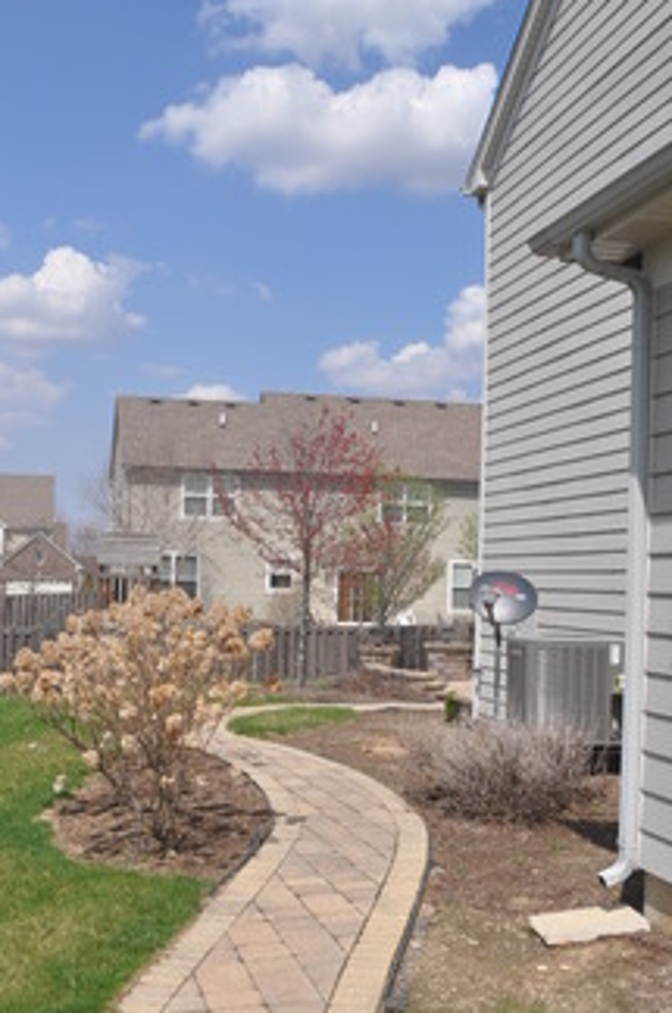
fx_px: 1124
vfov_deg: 48.4
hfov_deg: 33.2
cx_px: 258
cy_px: 563
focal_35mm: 40
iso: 200
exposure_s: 1/400
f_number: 10
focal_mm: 18
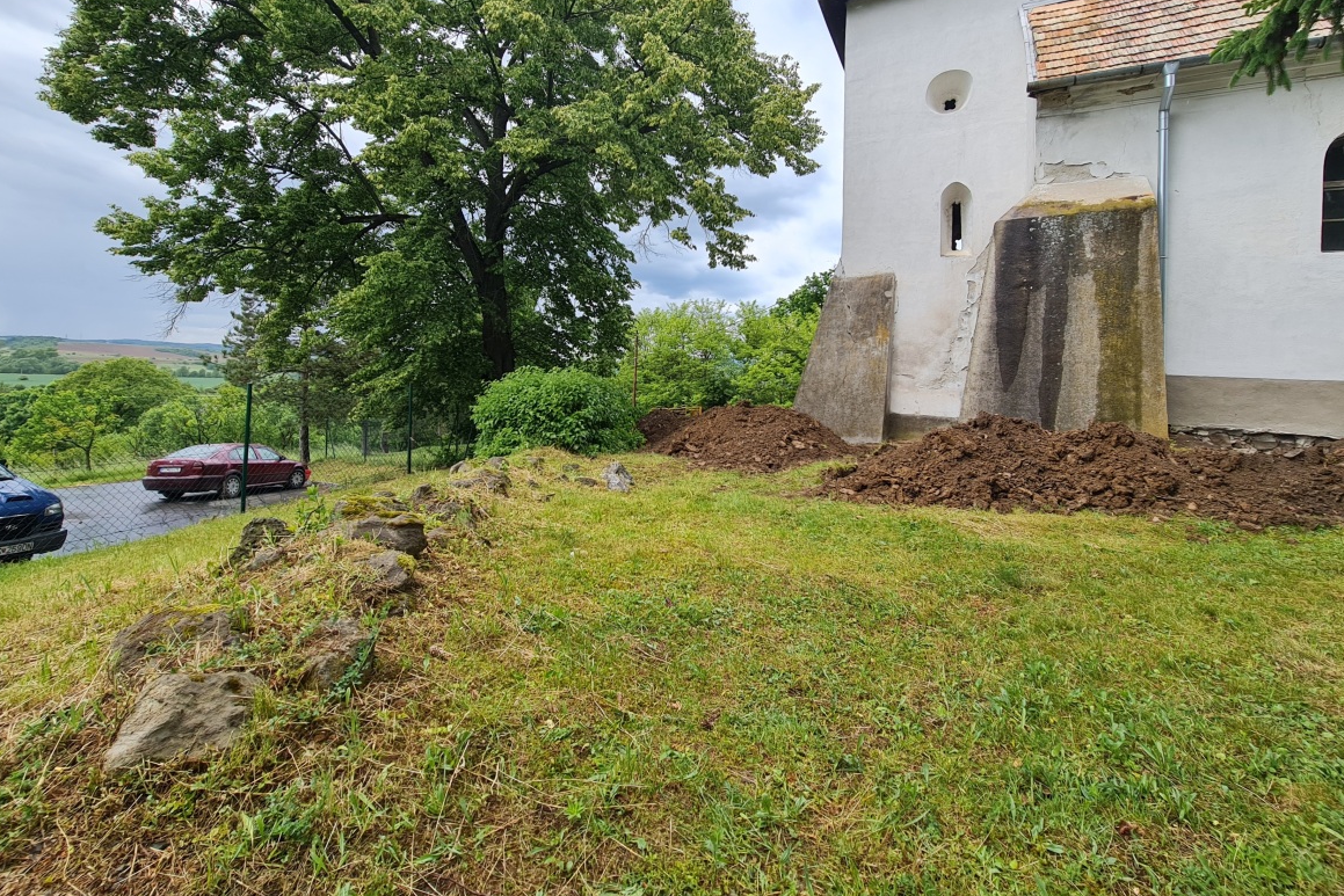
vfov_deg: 80.6
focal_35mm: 14
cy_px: 377
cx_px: 681
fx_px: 523
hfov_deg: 104.2
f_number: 2.2
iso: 64
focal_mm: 2.2
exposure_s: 1/769
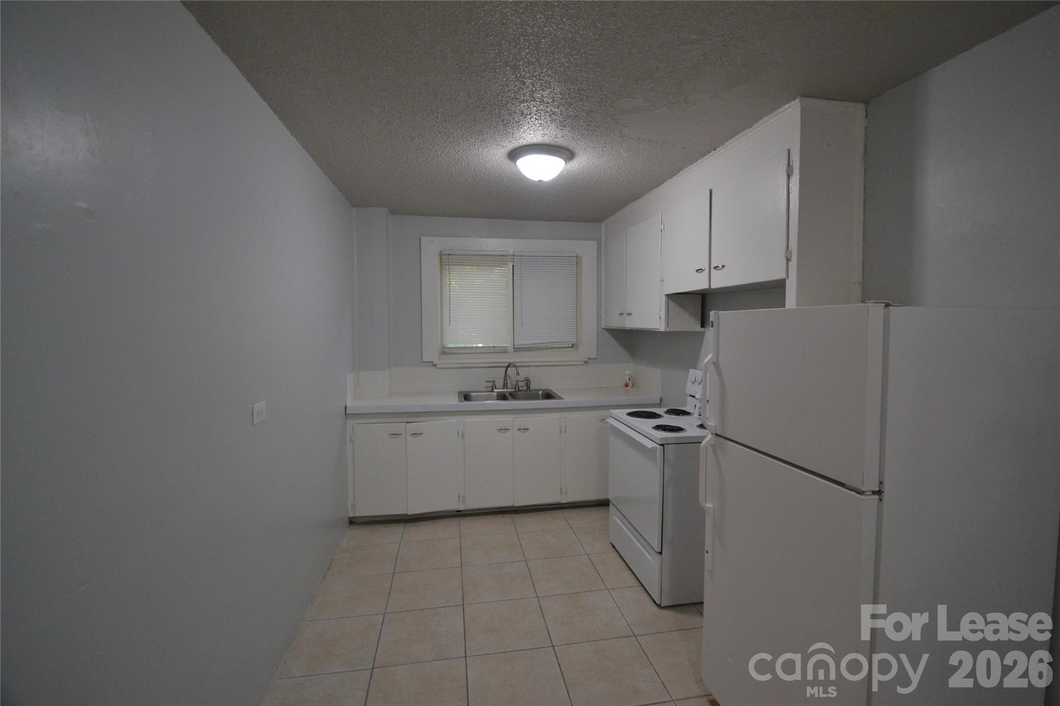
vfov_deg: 77.3
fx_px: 442
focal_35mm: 15
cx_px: 530
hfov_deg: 100.4
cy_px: 353
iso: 1100
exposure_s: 1/60
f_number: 3.5
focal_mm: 10
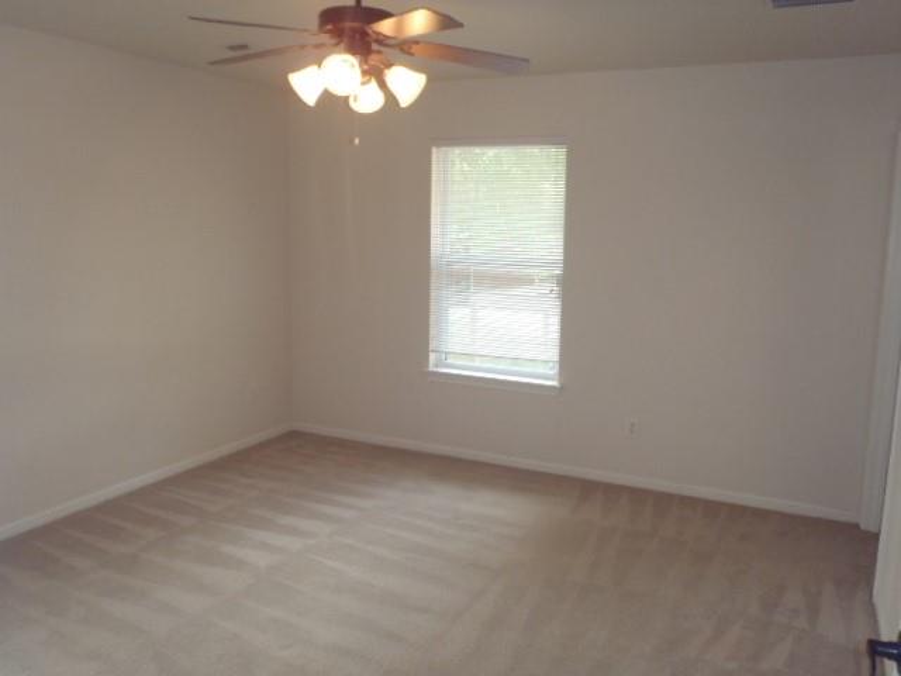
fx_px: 729
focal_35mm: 28
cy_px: 338
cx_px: 450
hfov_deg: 63.4
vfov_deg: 49.7
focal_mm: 5
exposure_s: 1/30
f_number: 3.9
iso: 250
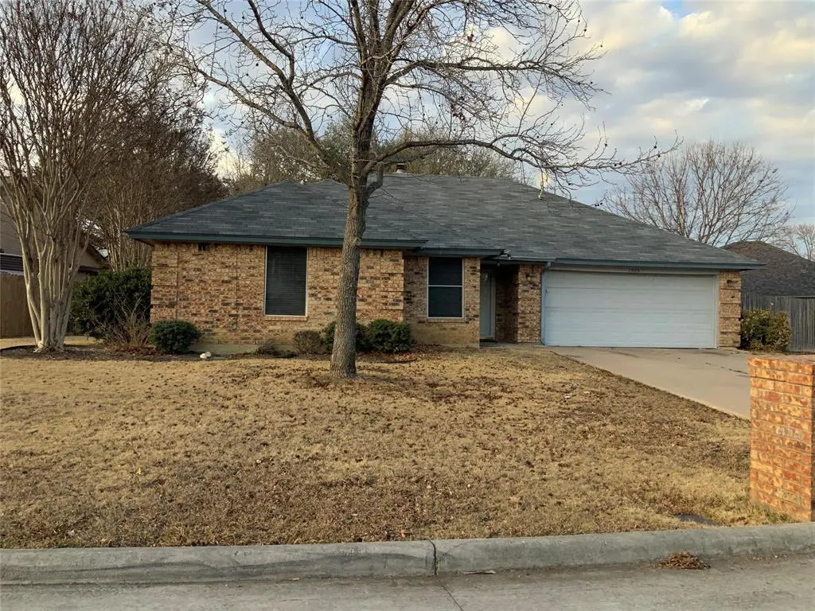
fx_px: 683
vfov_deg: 48.2
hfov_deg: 61.7
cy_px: 306
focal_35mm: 29
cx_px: 408
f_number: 1.8
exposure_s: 1/386
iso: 16
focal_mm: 3
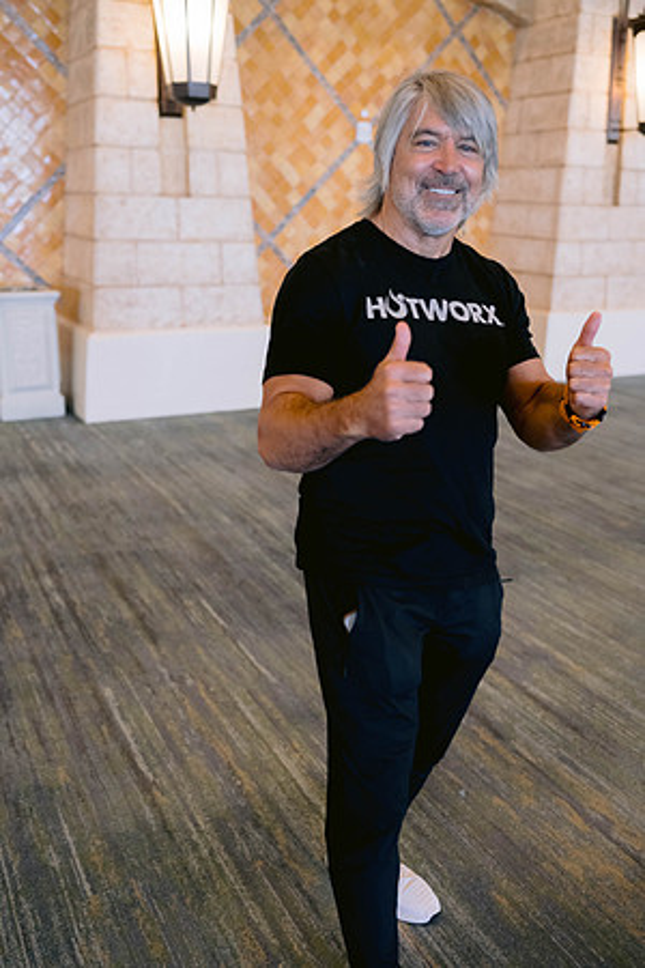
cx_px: 322
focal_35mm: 35
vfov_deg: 54.4
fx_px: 941
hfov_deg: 37.9
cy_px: 484
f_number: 2.5
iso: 1600
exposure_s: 1/160
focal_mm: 35
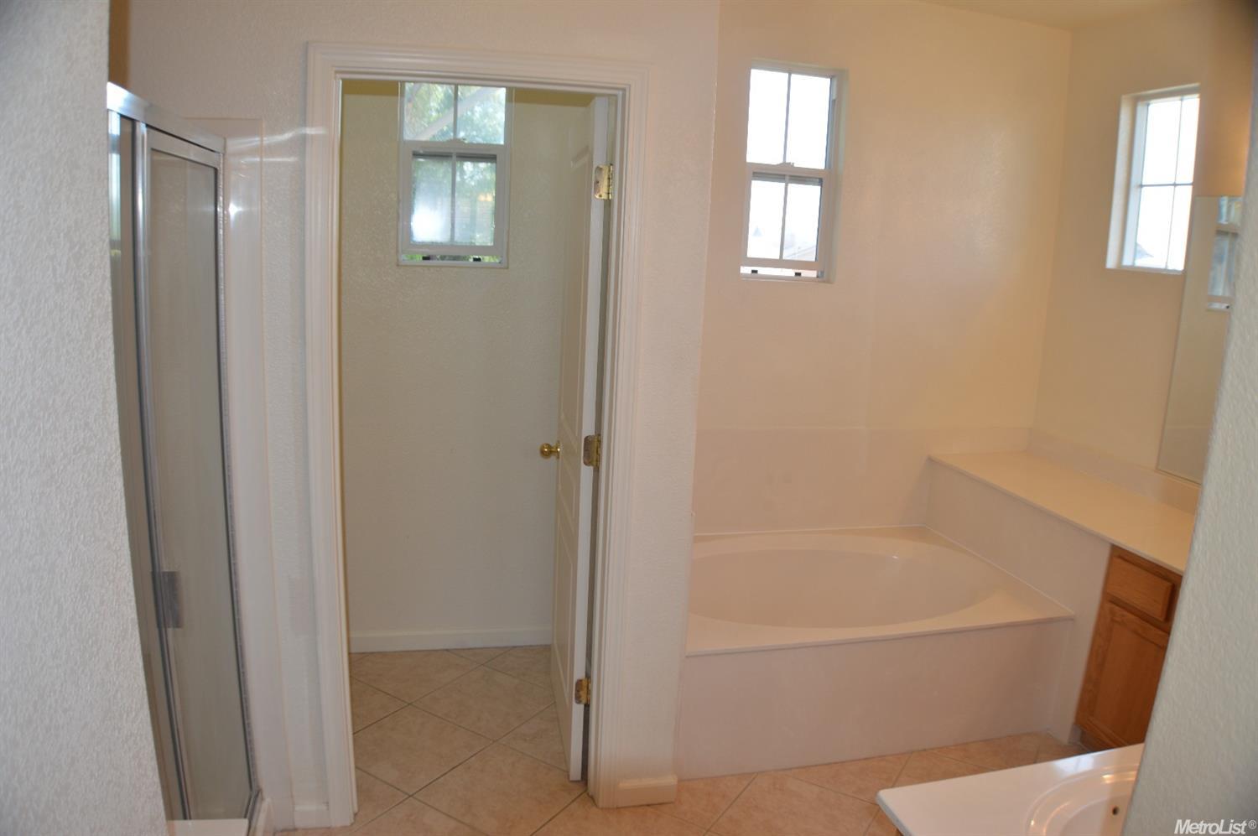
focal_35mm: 33
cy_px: 418
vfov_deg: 39.9
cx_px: 629
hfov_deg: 57.3
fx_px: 1152
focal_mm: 22
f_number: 4
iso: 200
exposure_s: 1/125
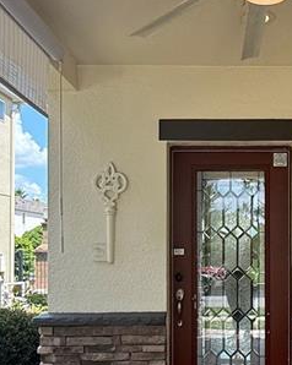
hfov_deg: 31.3
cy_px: 251
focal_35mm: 47
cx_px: 231
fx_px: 508
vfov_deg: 39.0
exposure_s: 1/514
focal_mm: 2.22
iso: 64
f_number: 2.2
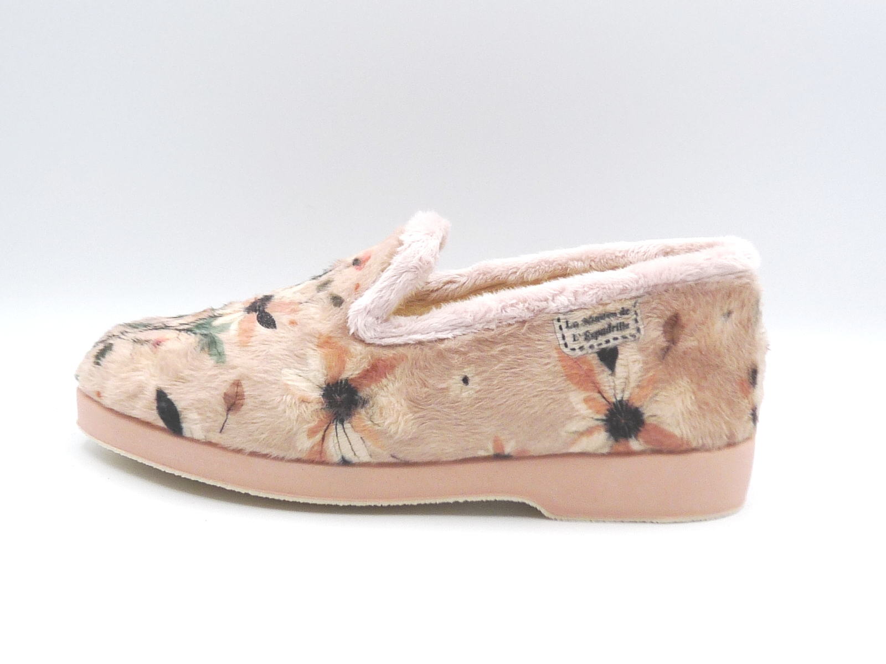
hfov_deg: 39.7
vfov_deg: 30.3
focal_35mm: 48
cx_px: 443
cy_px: 332
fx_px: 1229
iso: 100
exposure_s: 1/200
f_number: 4.5
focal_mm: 4.8
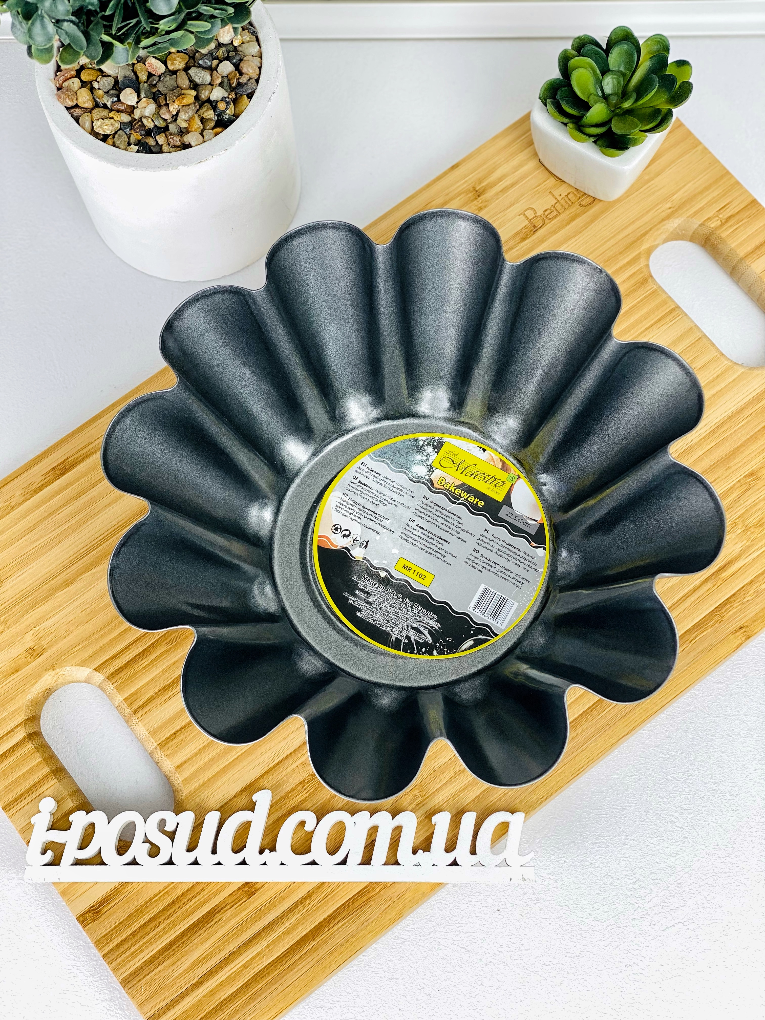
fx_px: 1532
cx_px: 382
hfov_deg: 28.0
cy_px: 510
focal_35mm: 52
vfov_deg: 36.8
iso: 20
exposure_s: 1/100
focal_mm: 6
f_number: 2
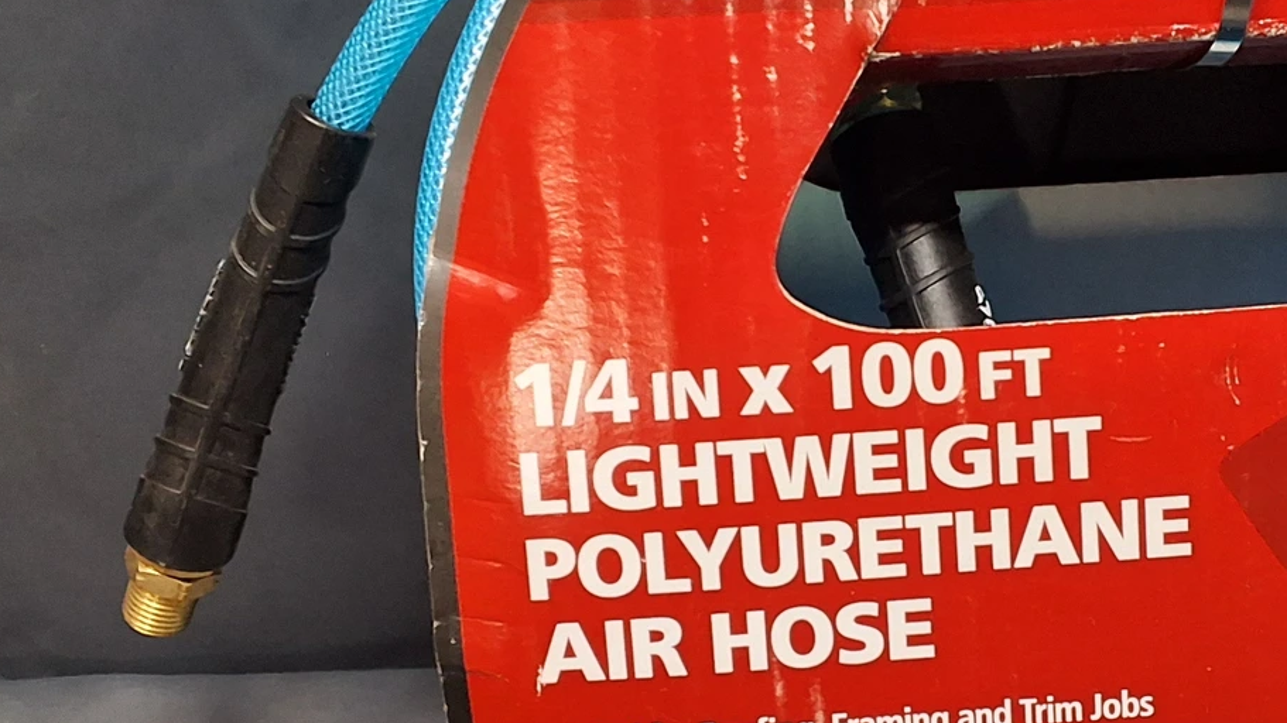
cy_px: 442
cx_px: 862
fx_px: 2286
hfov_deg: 31.2
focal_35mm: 67
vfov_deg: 18.0
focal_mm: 2.91
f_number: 1.9
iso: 200
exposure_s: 1/40
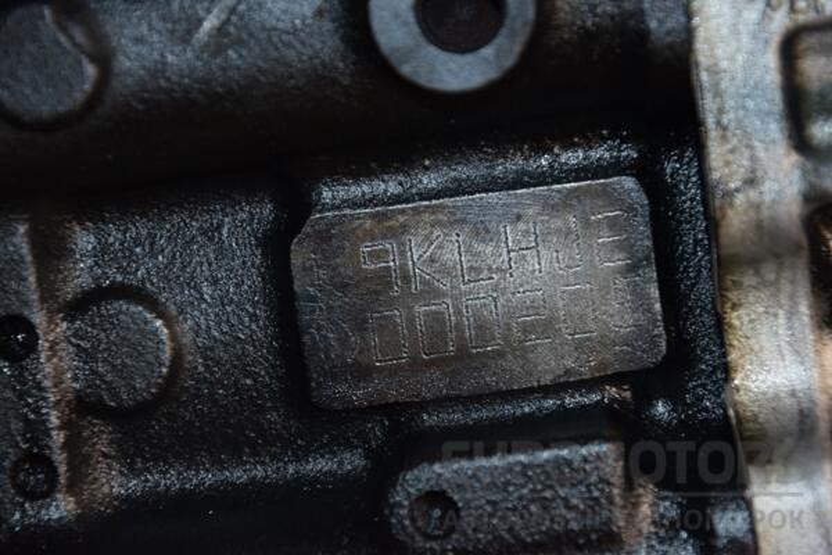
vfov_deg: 8.7
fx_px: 3640
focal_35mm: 158
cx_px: 416
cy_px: 278
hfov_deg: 13.0
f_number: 5.6
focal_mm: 105
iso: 800
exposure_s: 1/60
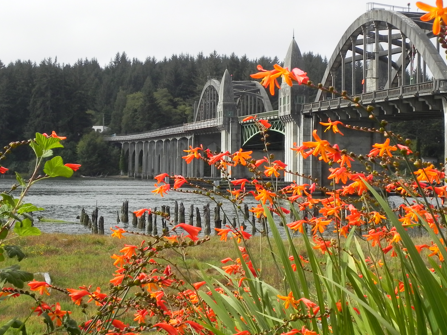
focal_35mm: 71
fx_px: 917
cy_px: 158
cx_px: 219
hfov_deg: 27.4
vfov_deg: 20.7
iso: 160
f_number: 6.3
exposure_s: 1/385
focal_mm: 9.2
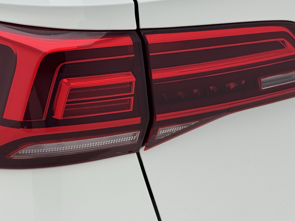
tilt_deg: -21.4
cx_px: 102
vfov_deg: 17.3
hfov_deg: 22.9
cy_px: 67
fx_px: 724
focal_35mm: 85
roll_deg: +0.8
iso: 64
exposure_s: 1/522
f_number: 1.78
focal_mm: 6.76
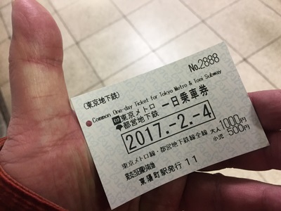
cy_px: 106
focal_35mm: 29
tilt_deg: -62.6
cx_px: 140
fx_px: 235
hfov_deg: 61.7
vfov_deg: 48.2
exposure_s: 1/30
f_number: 2.2
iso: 50
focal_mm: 4.15
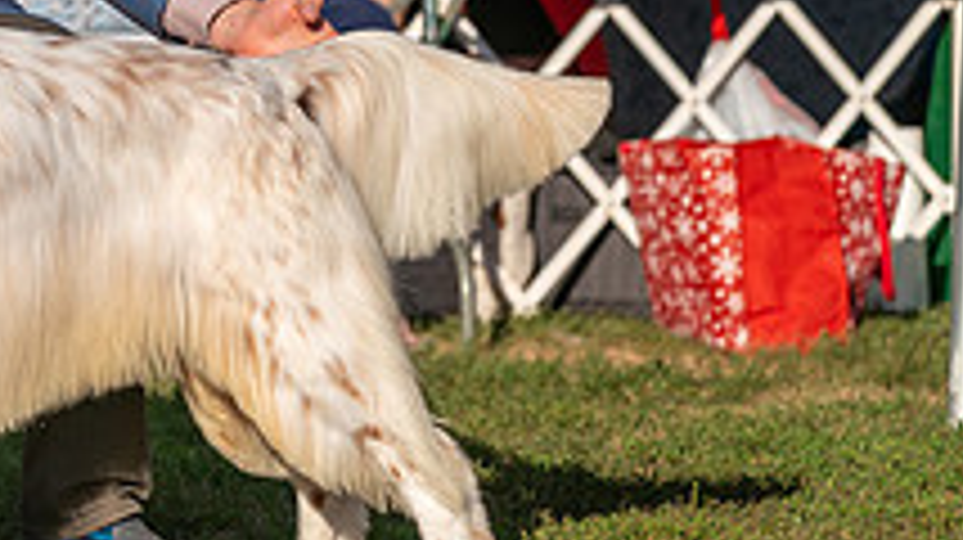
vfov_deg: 2.7
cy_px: -270
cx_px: -43
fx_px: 11227
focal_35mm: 440
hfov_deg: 4.9
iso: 100
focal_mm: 133
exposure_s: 1/1250
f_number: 4.5
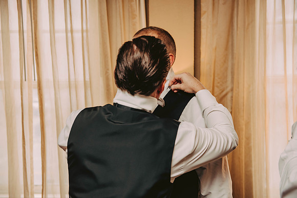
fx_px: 413
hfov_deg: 39.6
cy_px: 99
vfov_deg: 27.0
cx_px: 148
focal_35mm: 50
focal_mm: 50
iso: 800
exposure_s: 1/250
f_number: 3.2
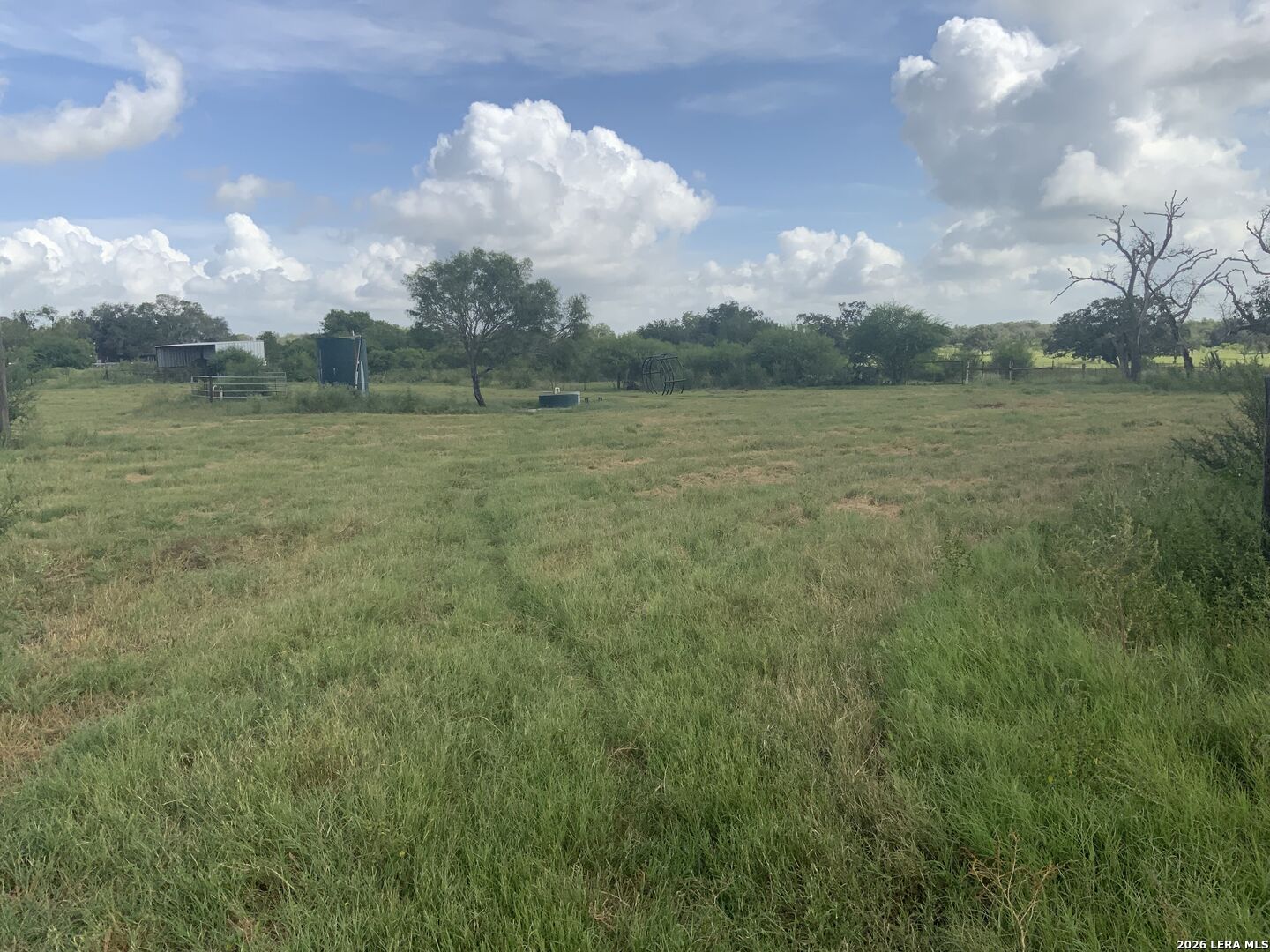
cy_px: 476
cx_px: 635
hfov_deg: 61.7
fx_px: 1064
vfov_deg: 48.2
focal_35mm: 29
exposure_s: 1/1912
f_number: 1.8
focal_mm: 3
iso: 20
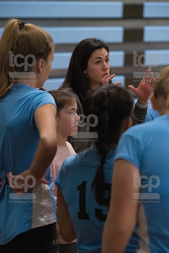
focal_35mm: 125
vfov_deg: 16.4
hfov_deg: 11.0
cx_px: 84
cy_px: 126
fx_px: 880
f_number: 4.5
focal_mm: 125
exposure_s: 1/800
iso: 8000
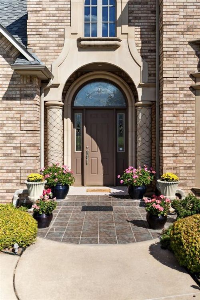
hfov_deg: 37.9
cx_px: 100
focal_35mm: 35
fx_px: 292
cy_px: 150
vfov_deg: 54.4
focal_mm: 35
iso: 100
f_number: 1.4
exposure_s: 1/8000
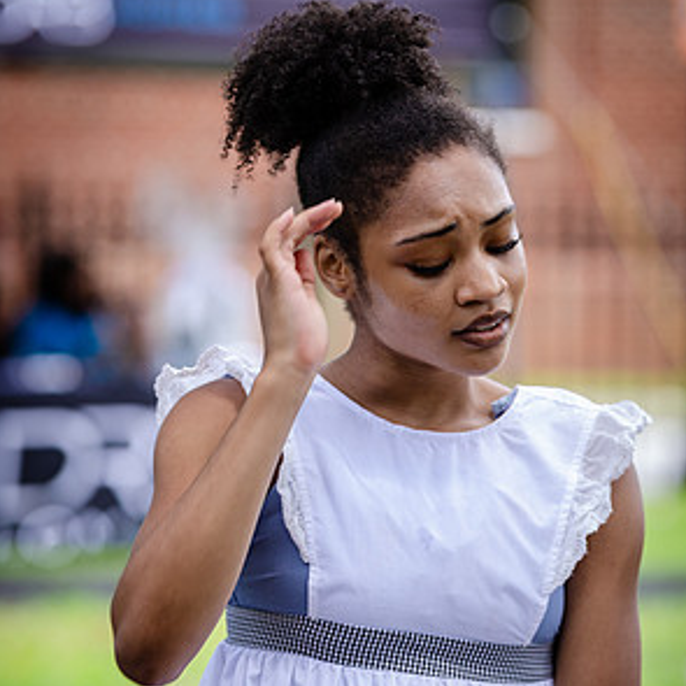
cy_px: 477
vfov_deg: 5.6
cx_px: 342
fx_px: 6950
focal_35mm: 310
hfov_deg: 5.7
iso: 400
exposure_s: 1/640
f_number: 4
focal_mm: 160
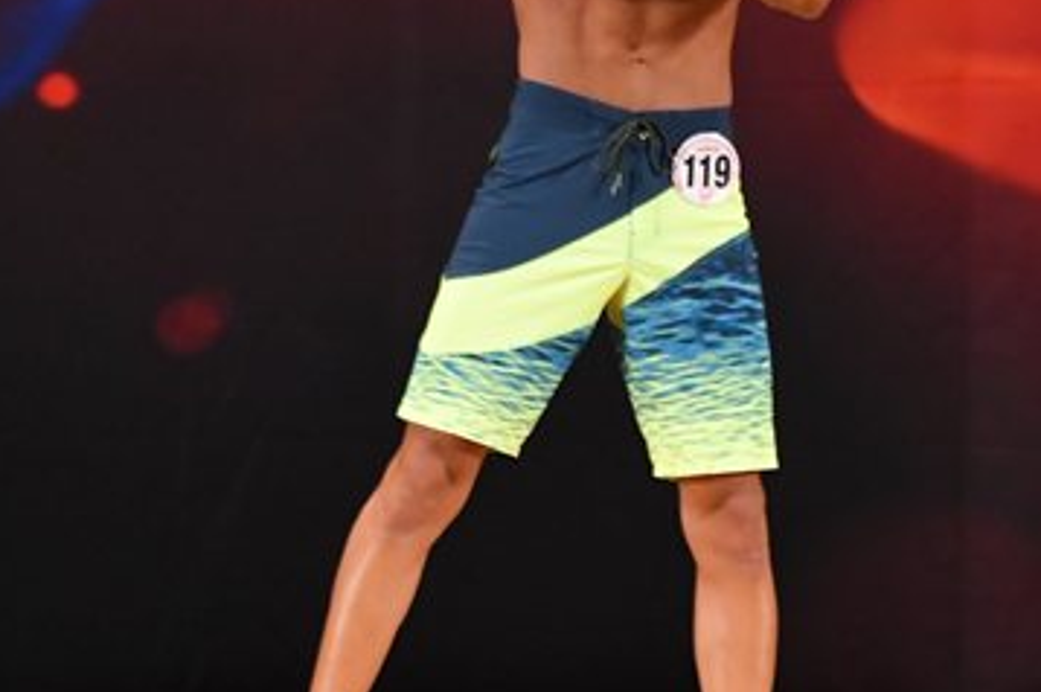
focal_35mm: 520
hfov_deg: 4.0
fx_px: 15023
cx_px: 632
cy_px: 218
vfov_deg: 2.6
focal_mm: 160
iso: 3200
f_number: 5.6
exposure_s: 1/400
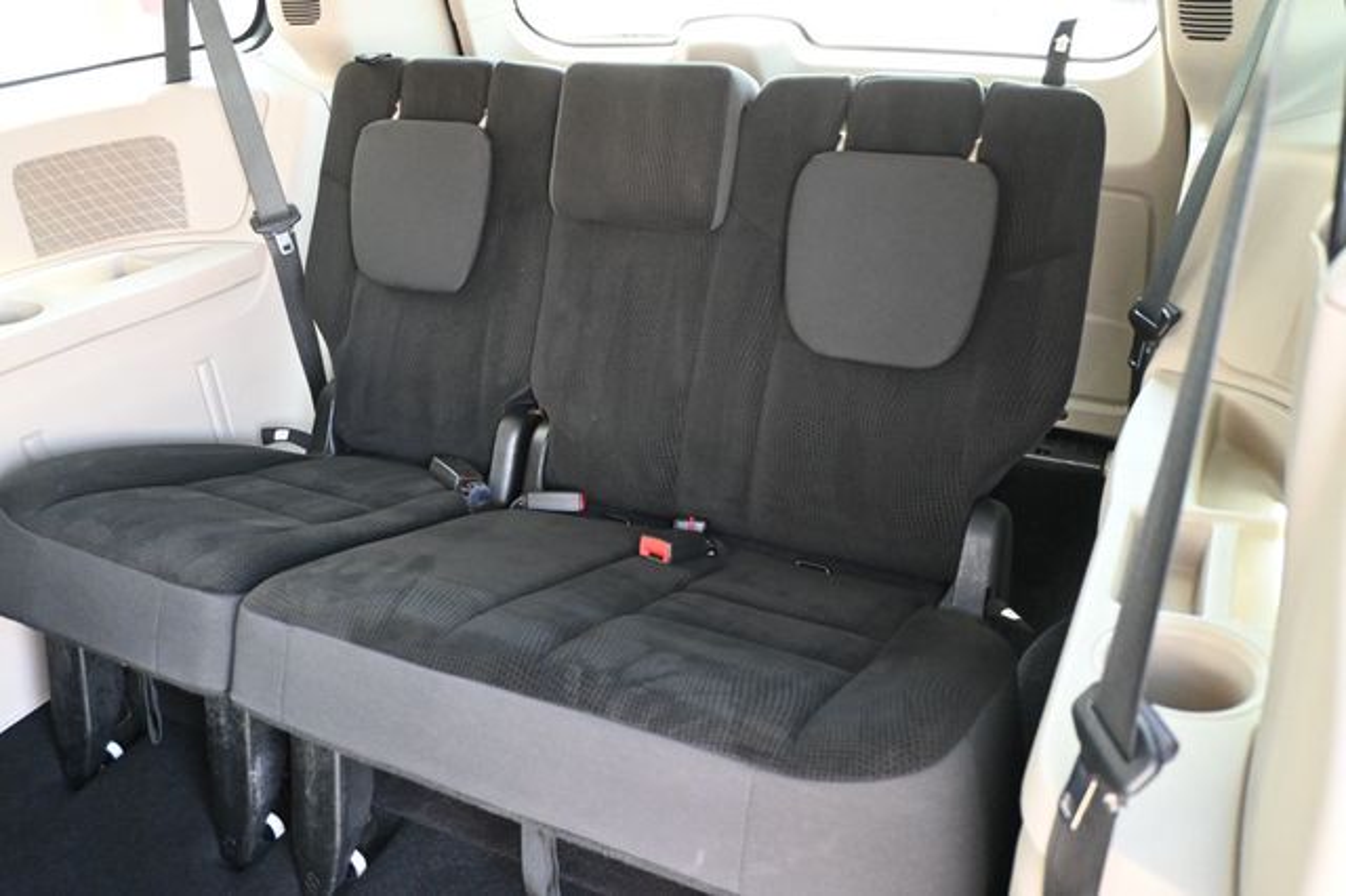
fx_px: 1093
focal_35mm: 29
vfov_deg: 44.6
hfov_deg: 63.2
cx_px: 673
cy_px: 448
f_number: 3.8
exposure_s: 1/60
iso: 3200
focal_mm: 19.5
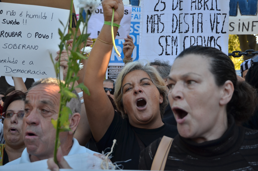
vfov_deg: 28.0
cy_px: 86
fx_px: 343
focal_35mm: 48
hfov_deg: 41.2
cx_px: 129
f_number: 4.5
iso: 400
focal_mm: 32
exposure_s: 1/320
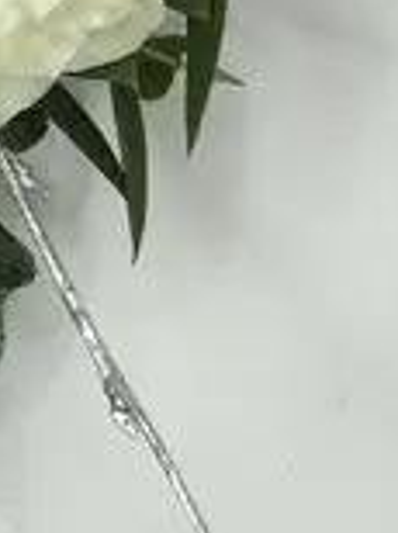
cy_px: -128
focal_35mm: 271
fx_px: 4166
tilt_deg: -62.6
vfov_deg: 7.3
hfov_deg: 5.4
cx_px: -215
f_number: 2.4
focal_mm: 6
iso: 16
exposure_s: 1/129
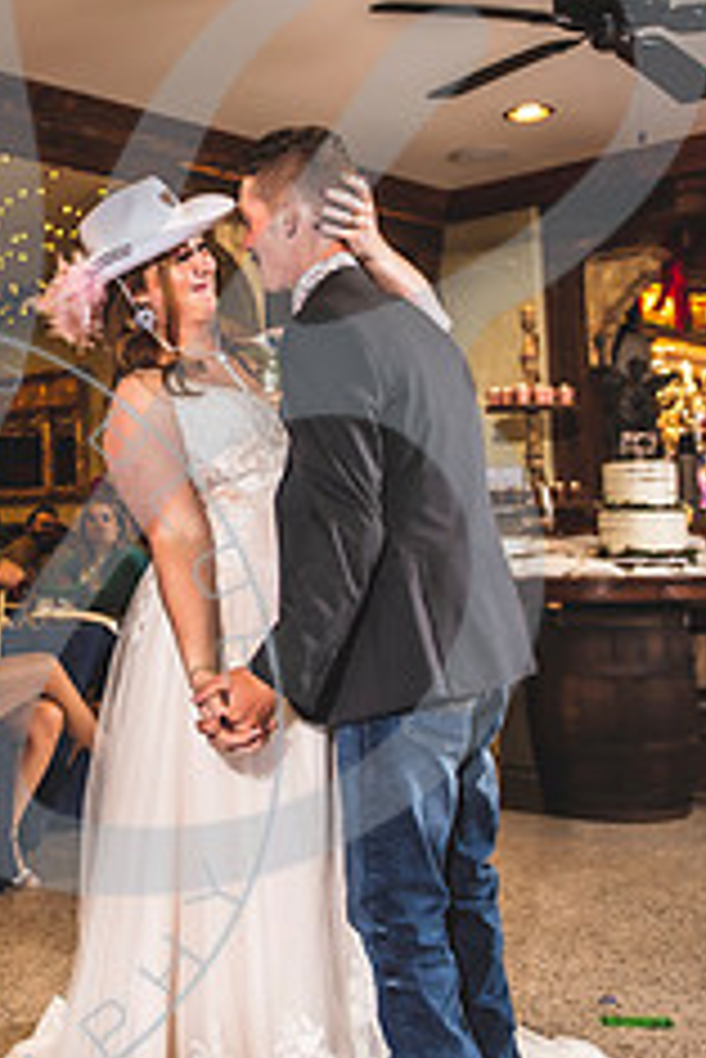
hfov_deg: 28.2
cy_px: 387
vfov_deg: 42.4
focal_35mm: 46
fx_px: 1351
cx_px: 67
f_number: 2.8
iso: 400
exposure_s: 1/100
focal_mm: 24
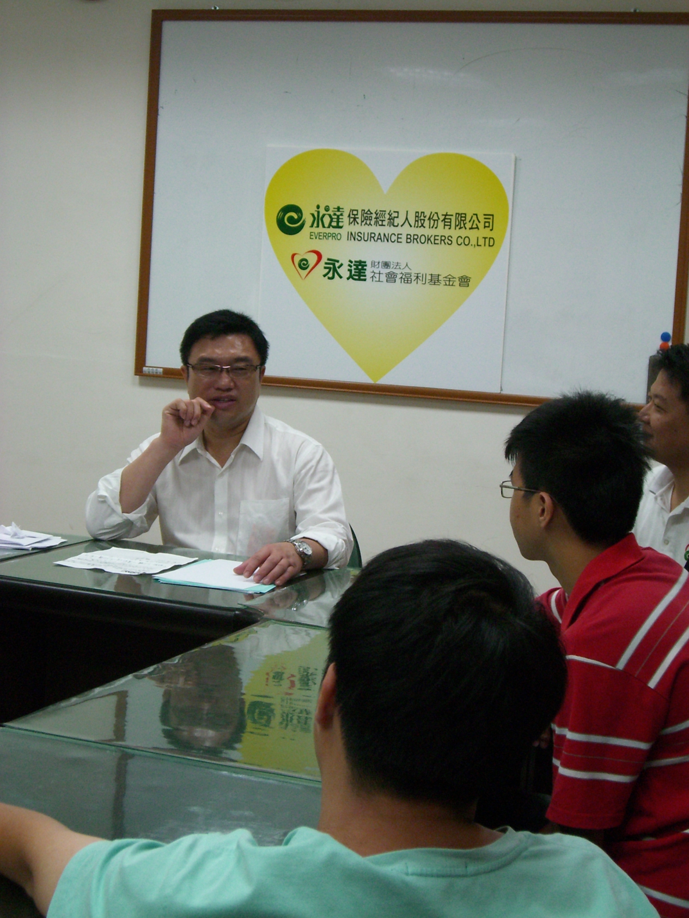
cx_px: 344
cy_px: 459
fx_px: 1752
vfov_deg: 29.4
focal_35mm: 66
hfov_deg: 22.3
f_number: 3.6
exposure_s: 1/60
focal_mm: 10.7
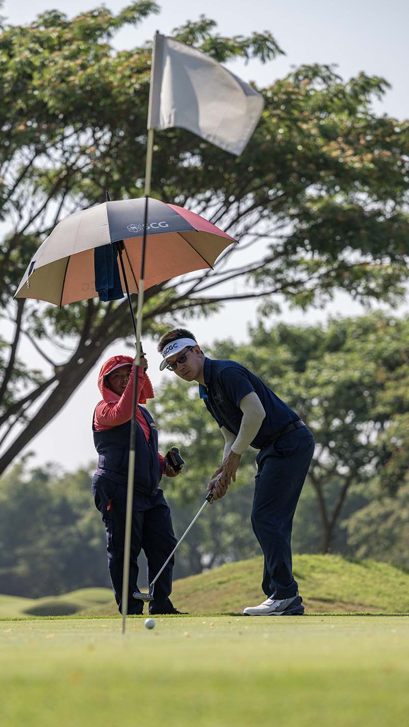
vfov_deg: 12.4
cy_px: 364
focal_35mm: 174
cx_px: 187
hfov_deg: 7.0
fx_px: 3353
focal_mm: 165
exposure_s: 1/5000
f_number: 4.5
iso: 720
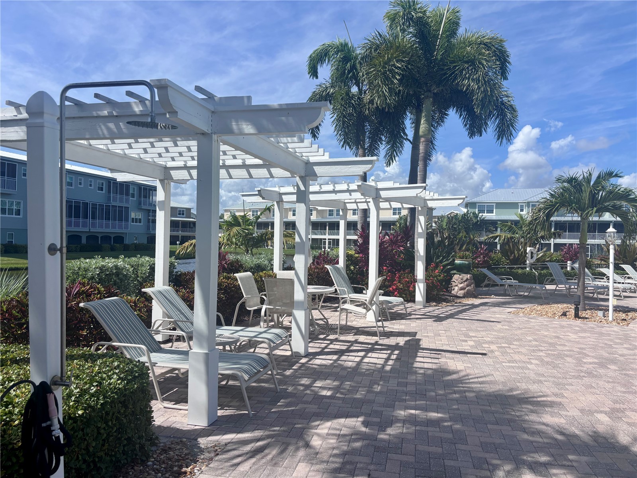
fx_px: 478
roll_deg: -1.4
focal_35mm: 26
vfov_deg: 53.1
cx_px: 318
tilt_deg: +0.1
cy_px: 239
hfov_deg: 67.3
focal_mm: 5.96
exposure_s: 1/5076
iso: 50
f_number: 1.6
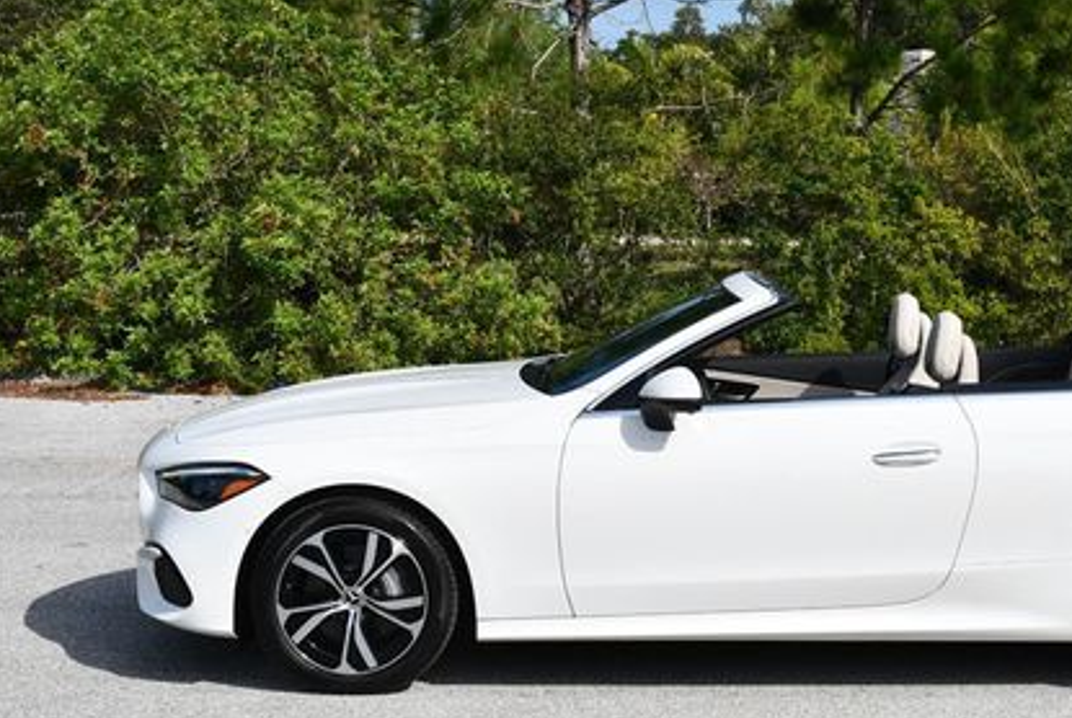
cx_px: 801
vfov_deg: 18.4
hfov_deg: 27.0
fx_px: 2207
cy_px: 253
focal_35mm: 74
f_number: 9
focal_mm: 24
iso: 100
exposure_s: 1/320
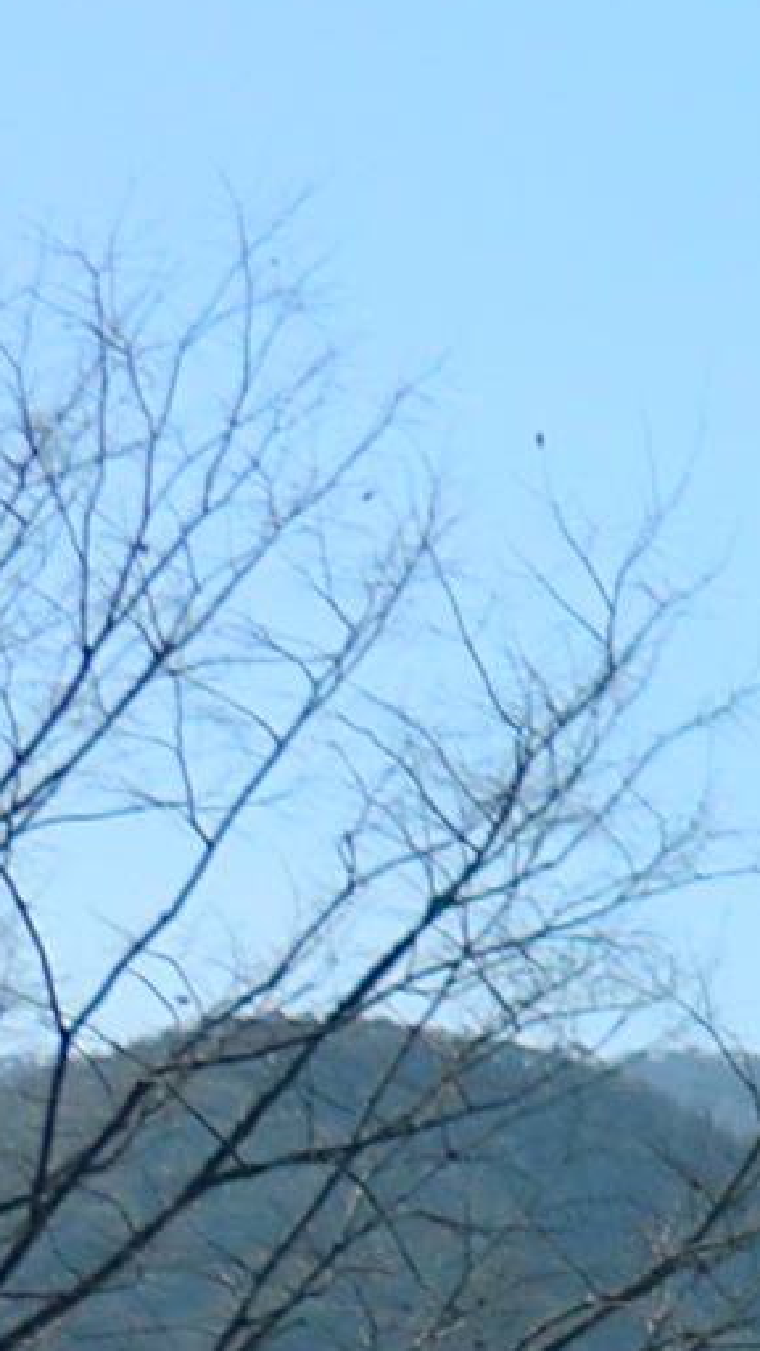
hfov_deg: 4.3
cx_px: 3987
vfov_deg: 8.7
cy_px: 1887
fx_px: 8706
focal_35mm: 243
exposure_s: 1/1000
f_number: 3.1
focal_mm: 6.3
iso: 64
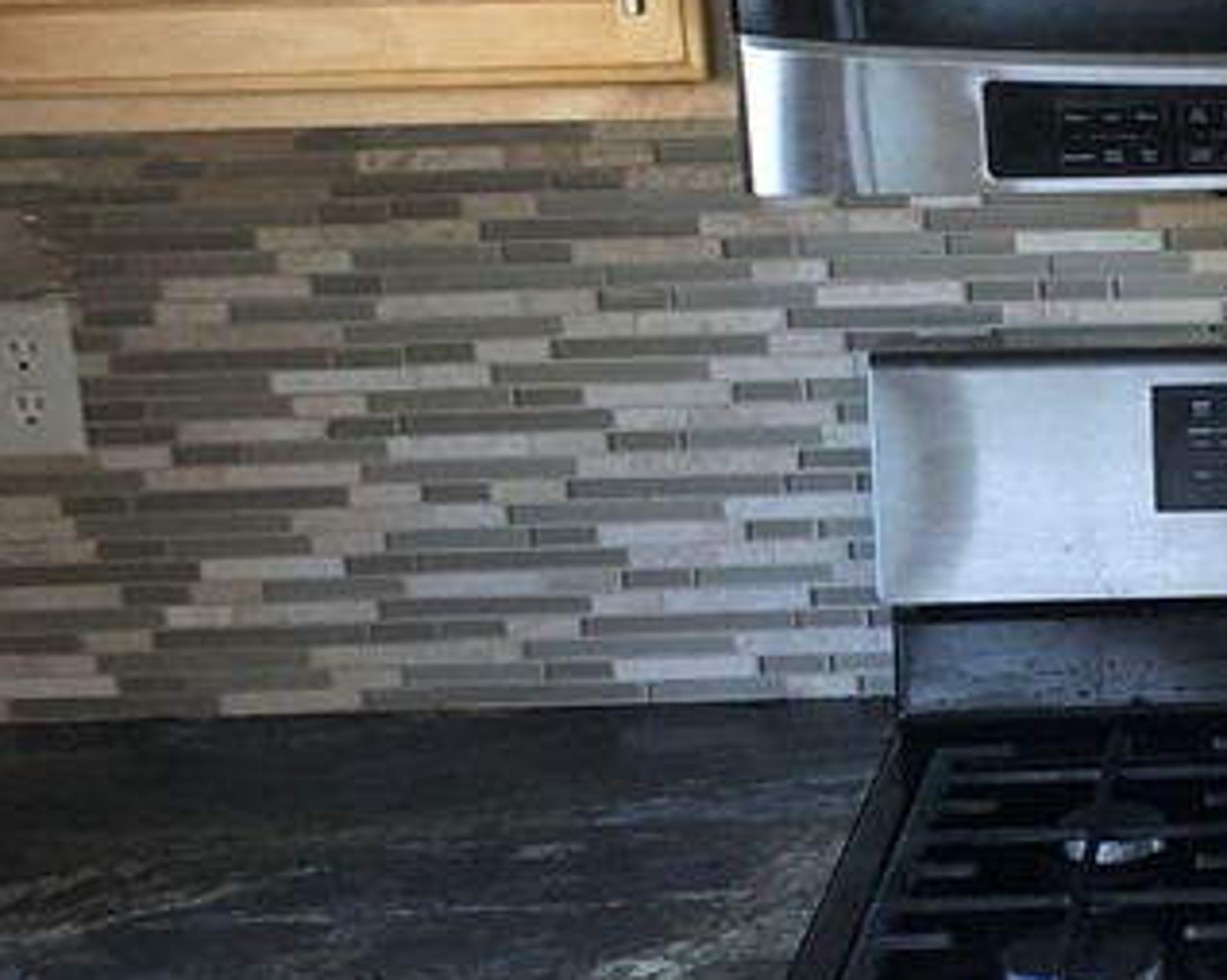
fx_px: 3194
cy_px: 656
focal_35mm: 88
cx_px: 1466
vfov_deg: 17.4
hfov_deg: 20.4
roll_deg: +2.6
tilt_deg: -16.8
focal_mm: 3.99
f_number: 1.8
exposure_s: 1/6
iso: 100
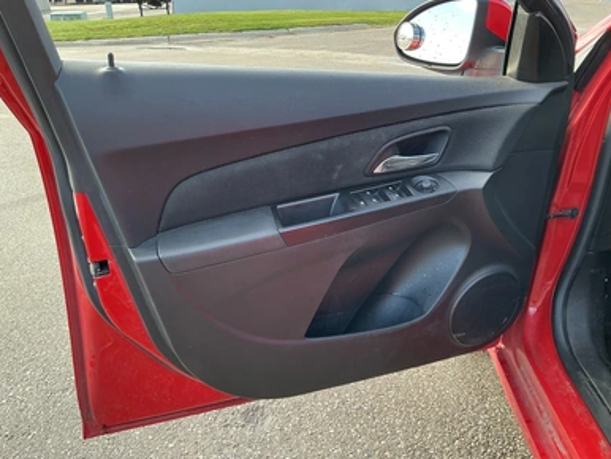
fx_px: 512
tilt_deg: -23.4
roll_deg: +2.2
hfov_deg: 61.6
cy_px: 230
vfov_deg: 48.3
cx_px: 302
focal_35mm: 29
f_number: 1.8
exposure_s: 1/122
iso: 32
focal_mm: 3
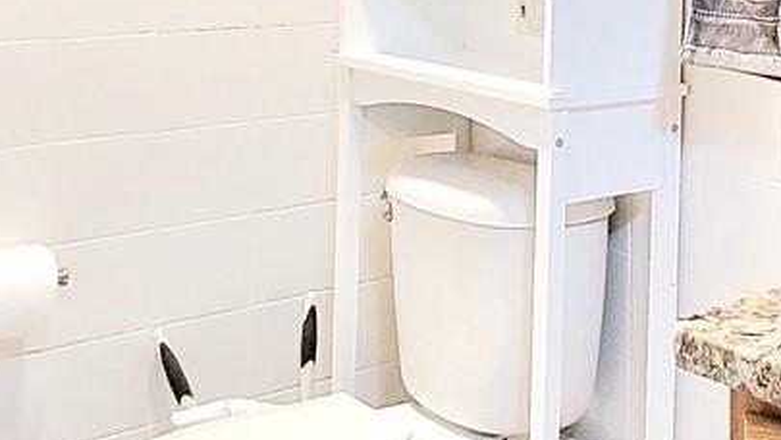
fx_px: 1160
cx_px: 725
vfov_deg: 19.9
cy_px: -118
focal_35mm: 56
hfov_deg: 34.8
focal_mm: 2.2
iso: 1000
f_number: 2.2
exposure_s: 1/24
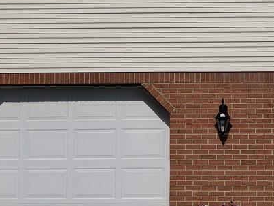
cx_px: 203
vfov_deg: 11.1
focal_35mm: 132
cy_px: -8
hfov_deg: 14.9
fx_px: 1046
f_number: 2.4
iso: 50
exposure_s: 1/2456
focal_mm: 6
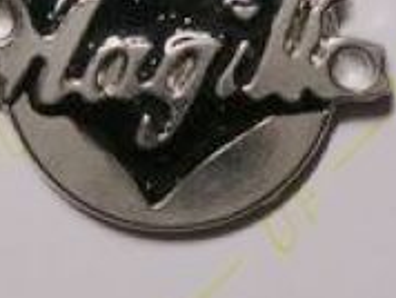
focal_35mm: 124
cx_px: 187
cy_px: 73
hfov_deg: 15.9
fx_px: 1420
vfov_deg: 11.9
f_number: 2.8
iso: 100
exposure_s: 1/80
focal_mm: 5.58
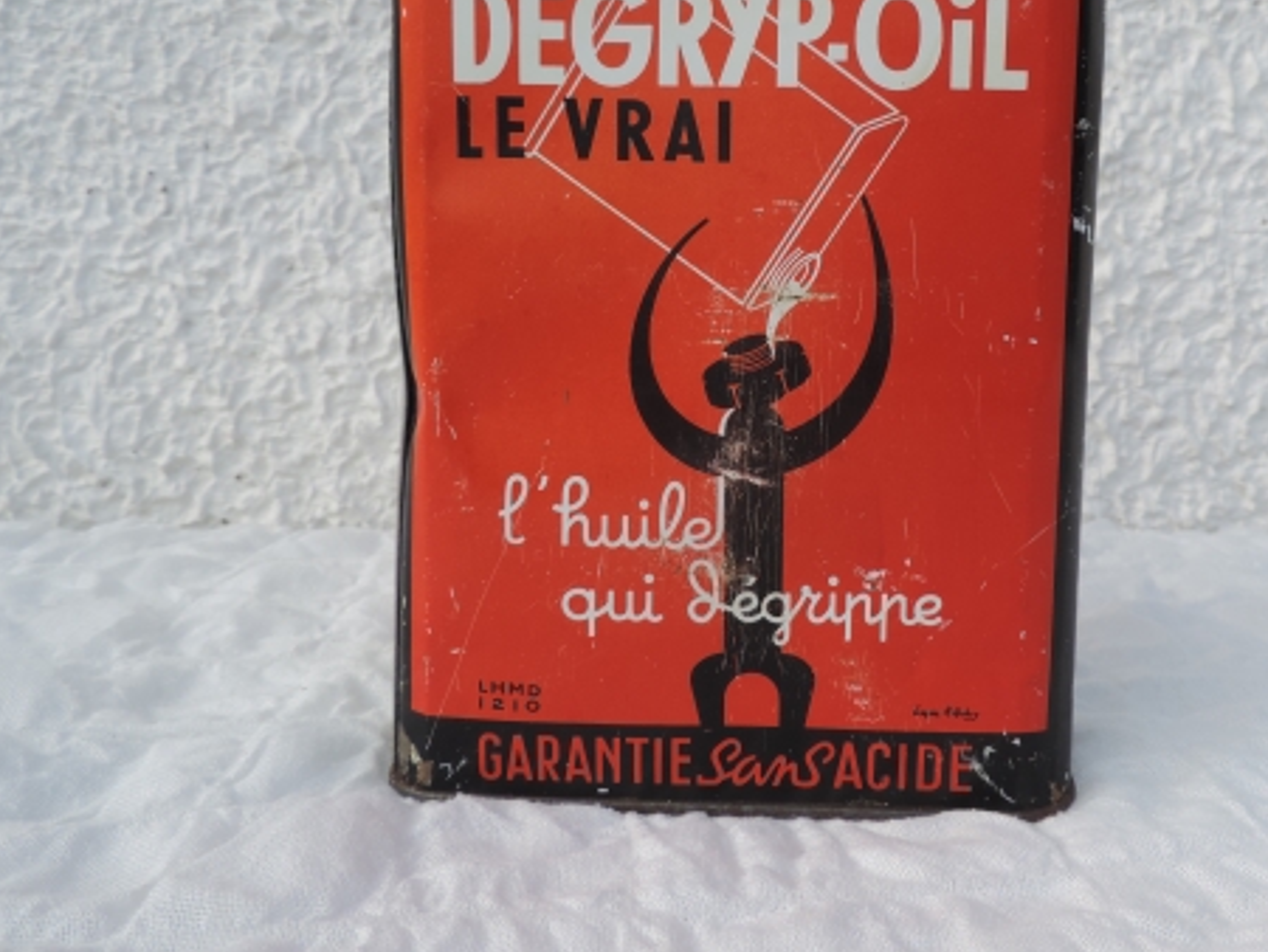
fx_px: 1173
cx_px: 772
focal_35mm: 32
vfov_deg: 43.7
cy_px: 335
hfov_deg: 56.3
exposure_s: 1/640
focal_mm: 4.3
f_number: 3
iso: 80
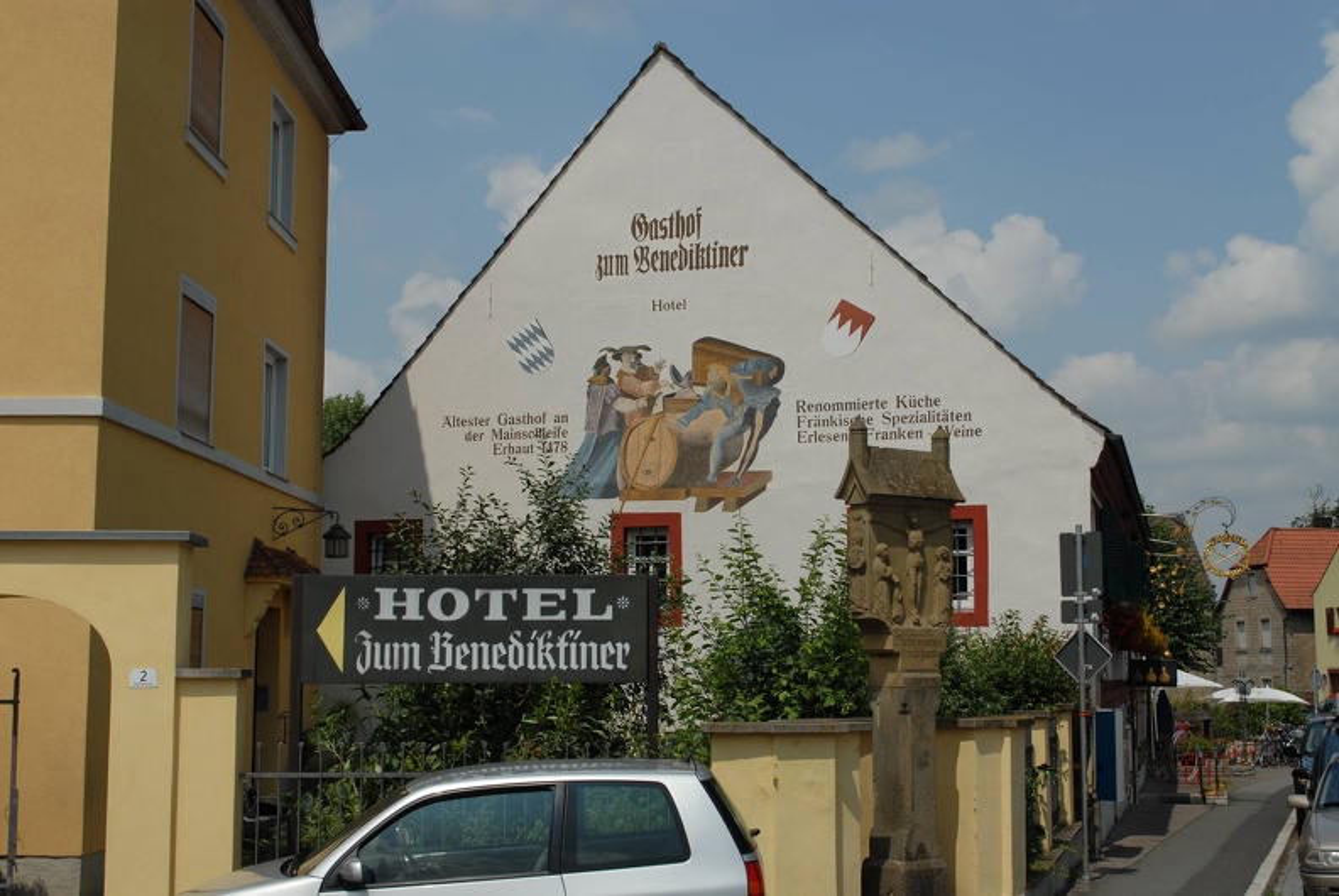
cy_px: 448
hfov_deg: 41.1
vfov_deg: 28.1
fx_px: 1787
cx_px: 670
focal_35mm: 48
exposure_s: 1/200
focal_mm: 32
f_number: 7.1
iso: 100
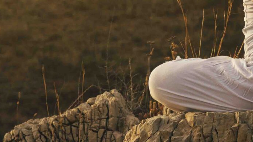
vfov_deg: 4.7
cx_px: 128
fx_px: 1704
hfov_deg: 8.5
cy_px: -105
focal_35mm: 254
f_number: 5.6
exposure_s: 1/500
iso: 100
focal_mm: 66
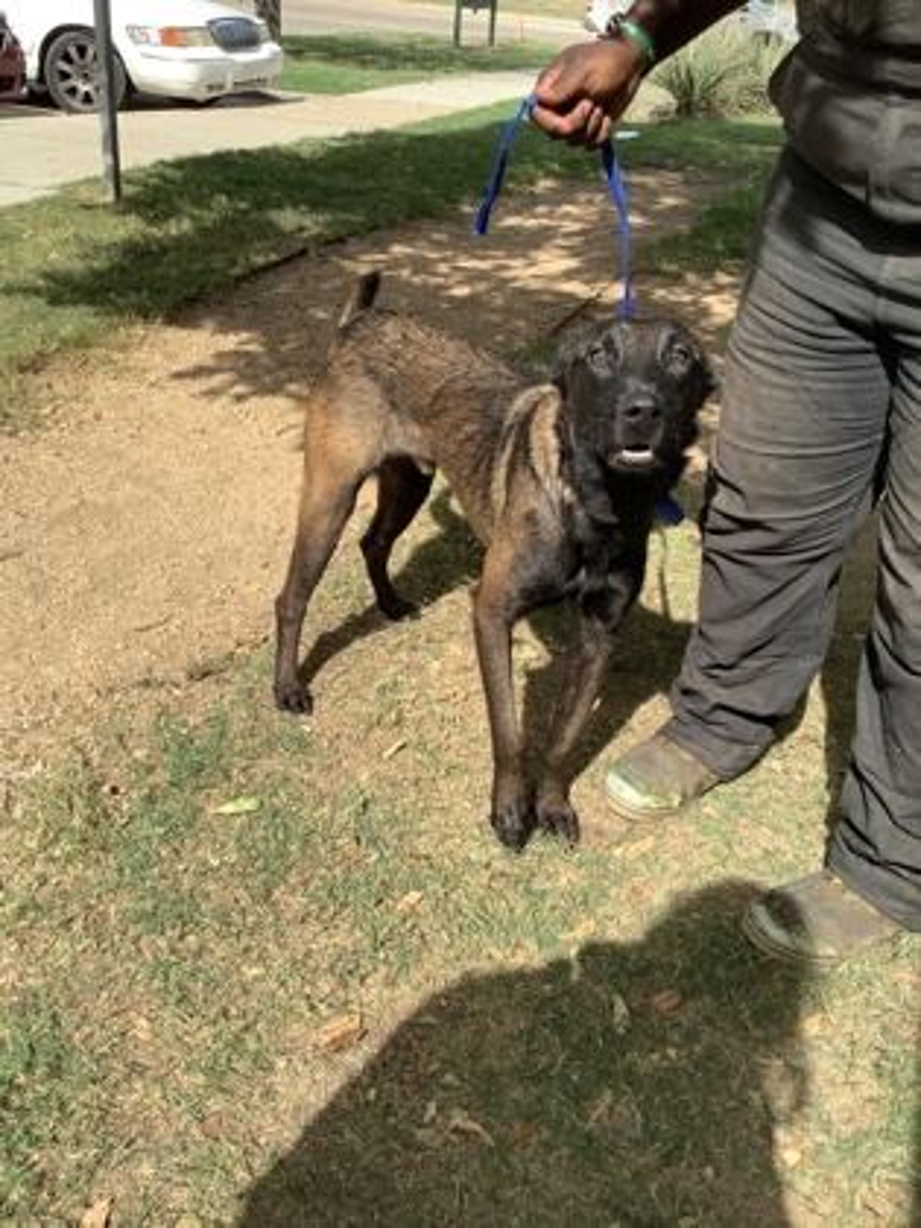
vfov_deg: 58.4
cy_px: 614
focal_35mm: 31
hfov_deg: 45.4
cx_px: 460
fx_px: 1100
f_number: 2.4
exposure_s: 1/519
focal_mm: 3.3
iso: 25
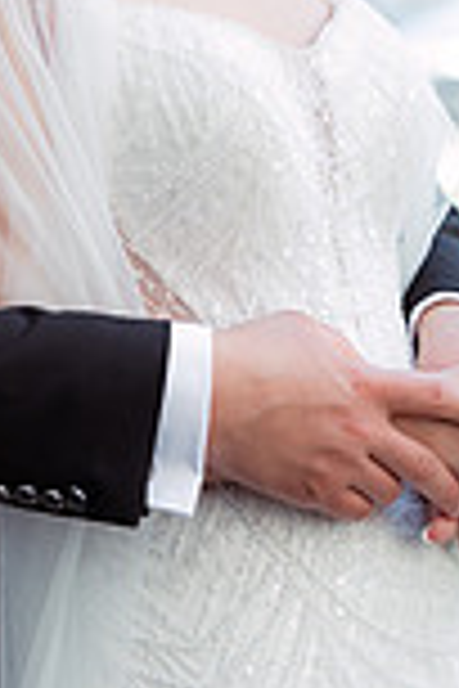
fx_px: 4781
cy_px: 126
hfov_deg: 5.5
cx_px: 70
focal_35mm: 250
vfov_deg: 8.2
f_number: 3.5
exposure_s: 1/250
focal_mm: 85
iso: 200
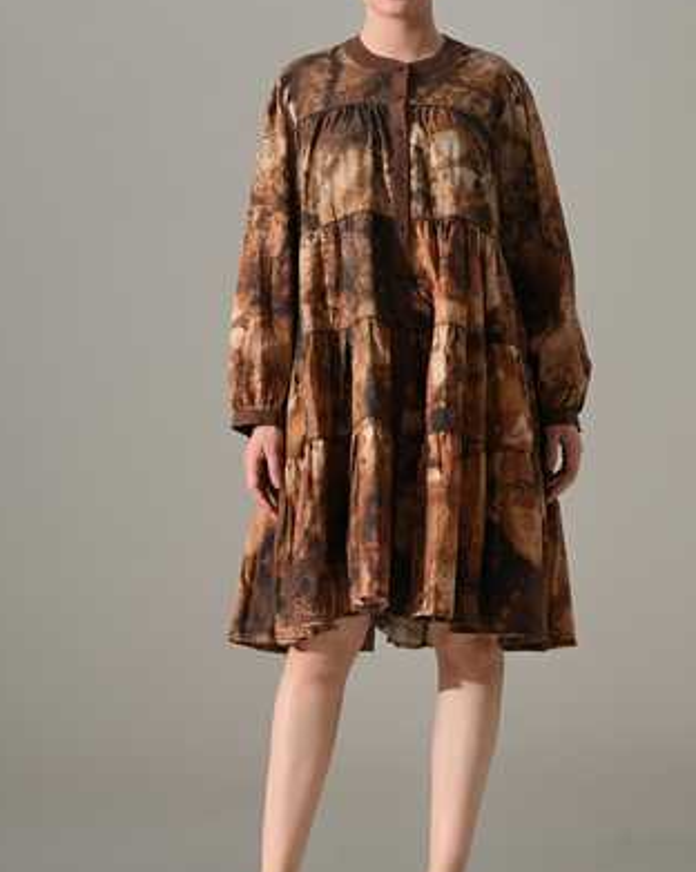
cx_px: 379
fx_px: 2863
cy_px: 414
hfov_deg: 13.9
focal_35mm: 111
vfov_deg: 17.3
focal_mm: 88
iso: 160
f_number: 8
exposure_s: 1/160
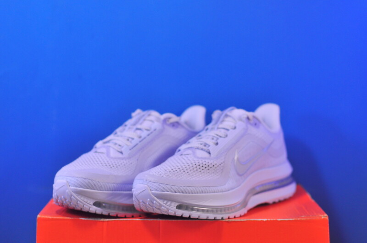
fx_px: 763
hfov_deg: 27.0
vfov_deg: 18.1
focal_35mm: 75
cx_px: 184
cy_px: 122
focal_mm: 50
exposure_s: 1/320
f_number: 2.8
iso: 250
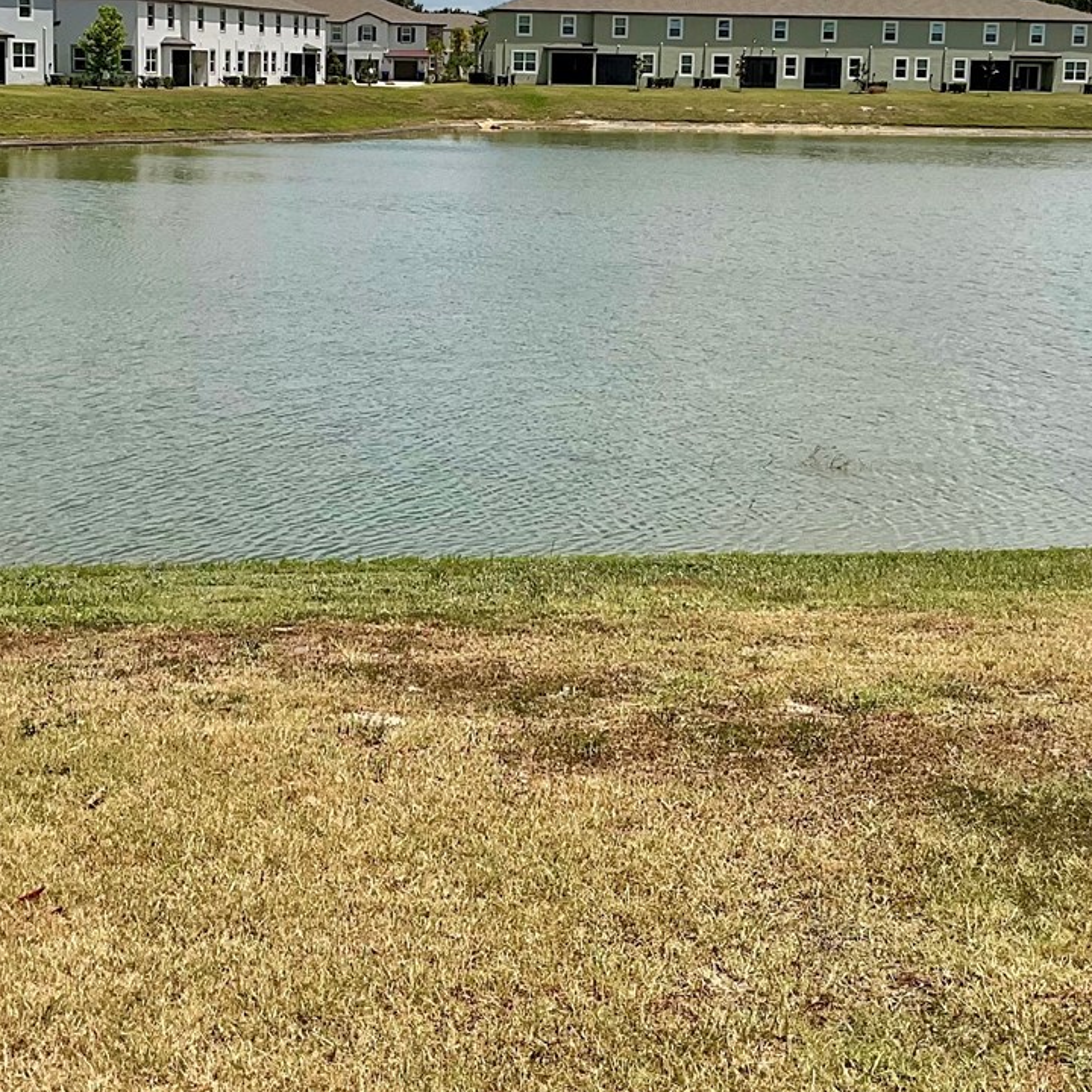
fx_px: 2034
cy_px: 349
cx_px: 484
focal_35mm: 57
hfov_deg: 30.0
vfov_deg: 29.8
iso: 16
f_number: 1.8
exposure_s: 1/4065
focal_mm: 3
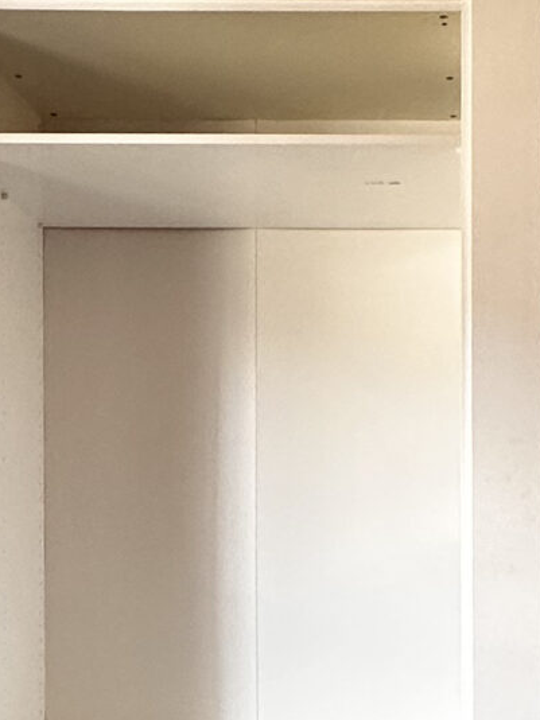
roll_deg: -0.1
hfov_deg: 21.3
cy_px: 614
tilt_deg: -0.5
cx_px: 524
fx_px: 1394
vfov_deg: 28.1
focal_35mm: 67
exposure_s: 1/99
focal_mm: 2.22
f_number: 2.2
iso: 250
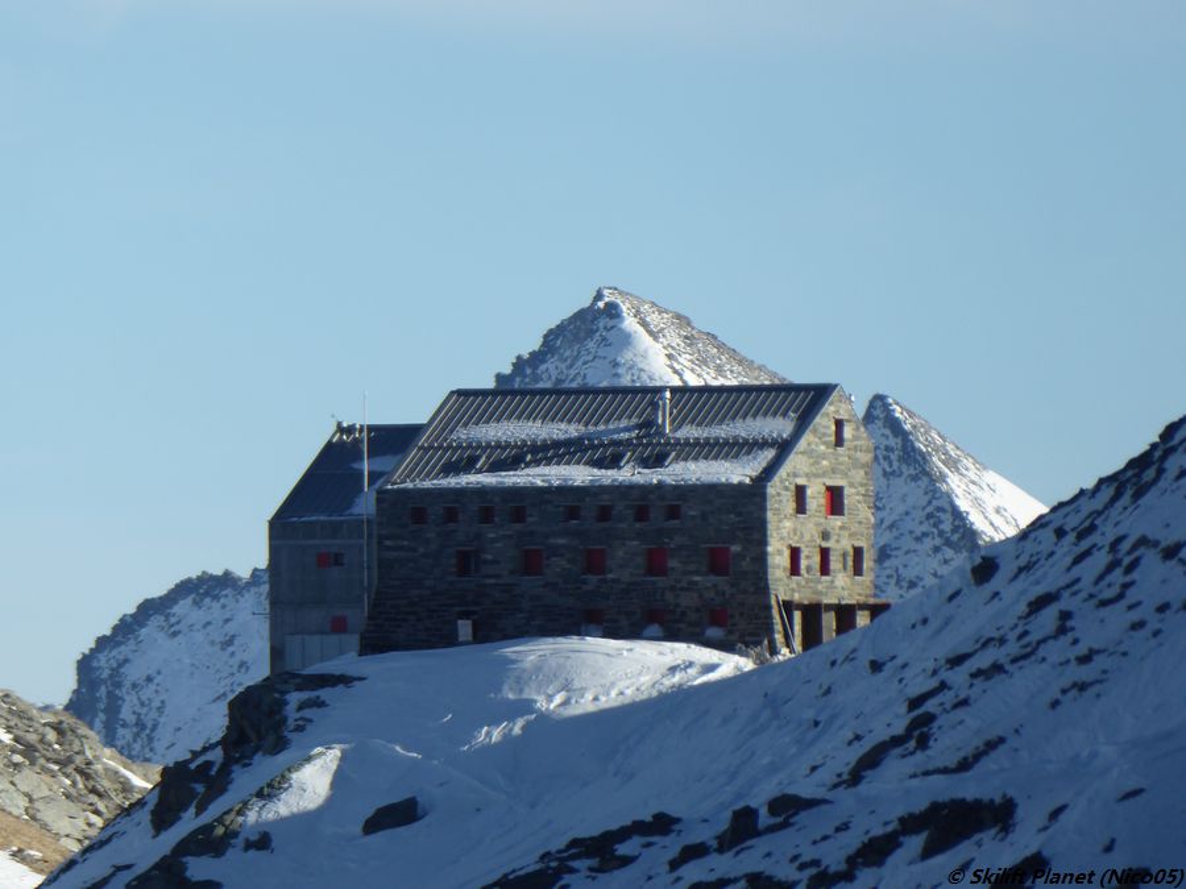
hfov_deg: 2.1
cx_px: 593
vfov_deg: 1.6
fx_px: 31761
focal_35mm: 927
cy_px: 444
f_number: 6.4
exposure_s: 1/400
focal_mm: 129
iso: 80
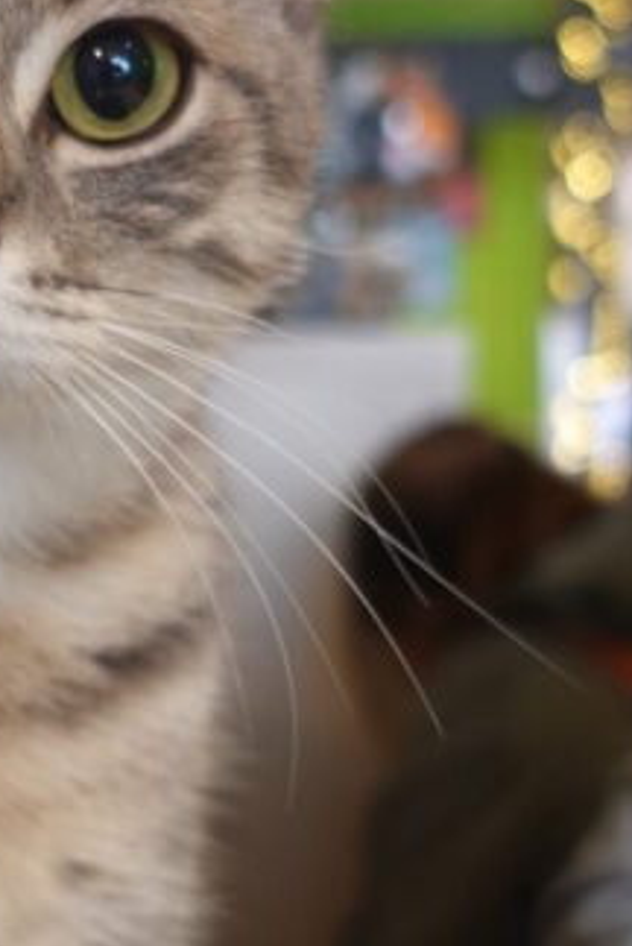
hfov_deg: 17.7
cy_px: 477
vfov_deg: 26.6
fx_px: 1997
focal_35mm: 76
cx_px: 66
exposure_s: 1/30
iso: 400
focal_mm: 9.4
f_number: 1.8
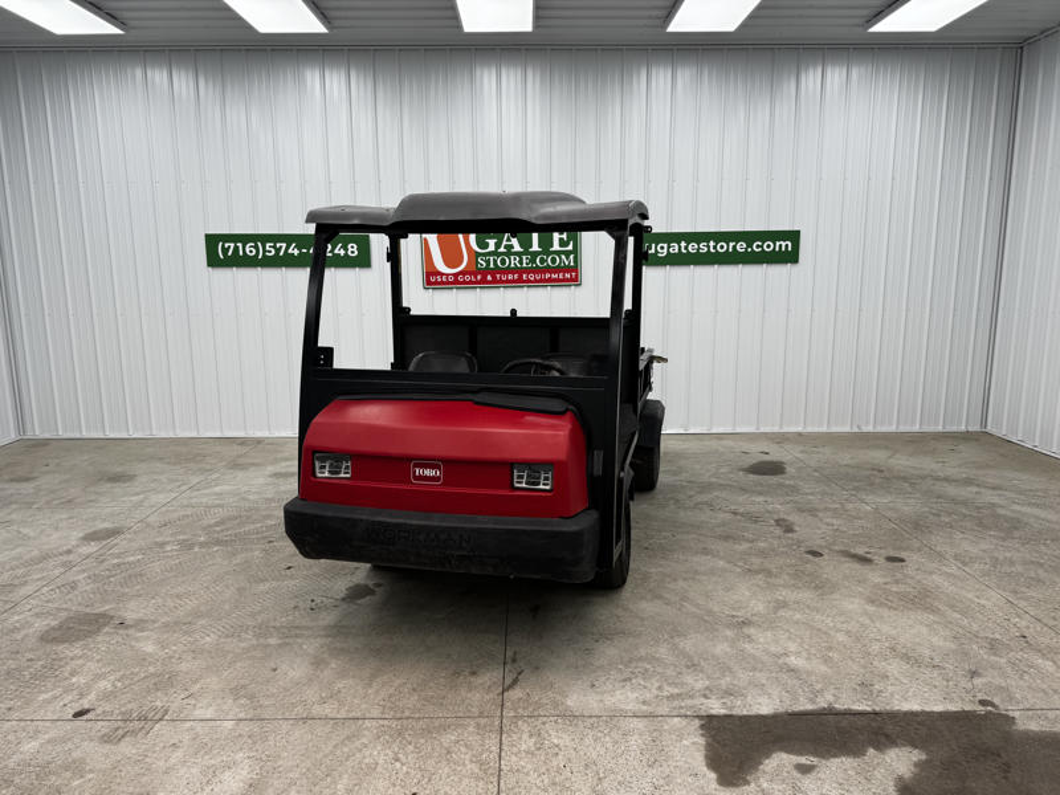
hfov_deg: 71.6
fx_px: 735
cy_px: 398
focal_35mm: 24
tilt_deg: -11.1
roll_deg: -0.5
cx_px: 530
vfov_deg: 56.8
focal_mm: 6.76
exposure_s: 1/120
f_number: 1.78
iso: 64
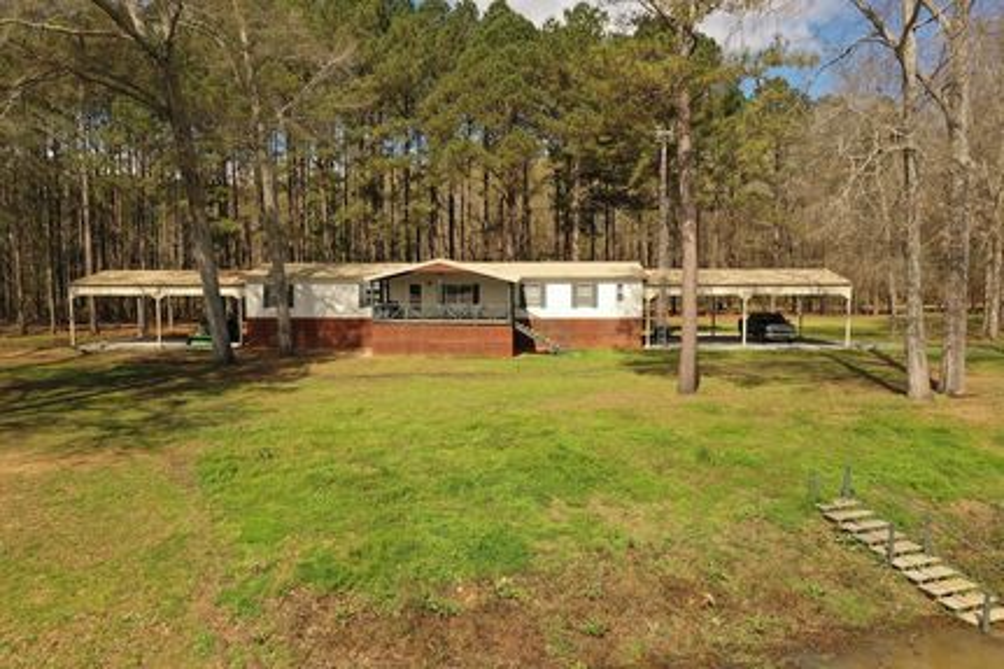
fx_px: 781
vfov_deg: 46.4
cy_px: 334
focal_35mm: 28
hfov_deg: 65.5
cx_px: 502
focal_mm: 10.26
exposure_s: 1/200
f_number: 8
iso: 100
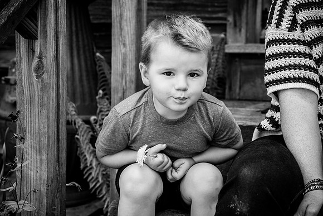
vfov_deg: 19.5
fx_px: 628
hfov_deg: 28.8
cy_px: 108
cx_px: 162
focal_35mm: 70
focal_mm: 70
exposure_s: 1/250
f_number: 5.6
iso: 250
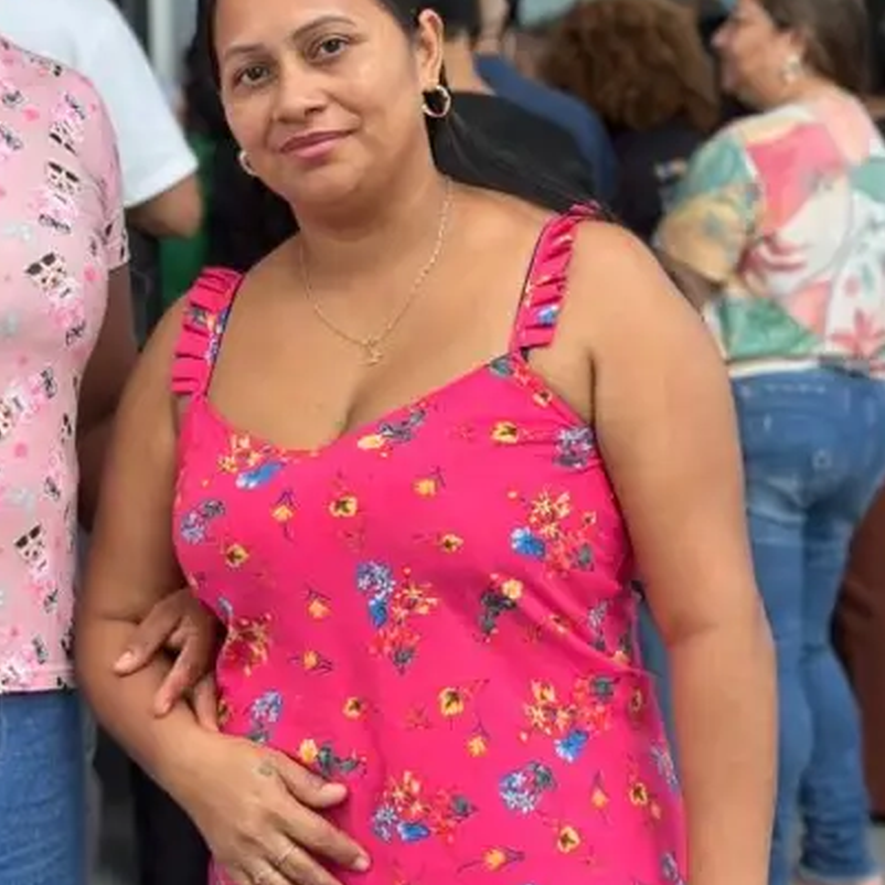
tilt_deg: -4.0
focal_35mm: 91
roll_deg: +0.8
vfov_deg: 19.1
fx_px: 2632
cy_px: 356
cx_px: 141
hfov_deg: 18.9
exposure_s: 1/1289
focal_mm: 6.86
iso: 80
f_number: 1.78
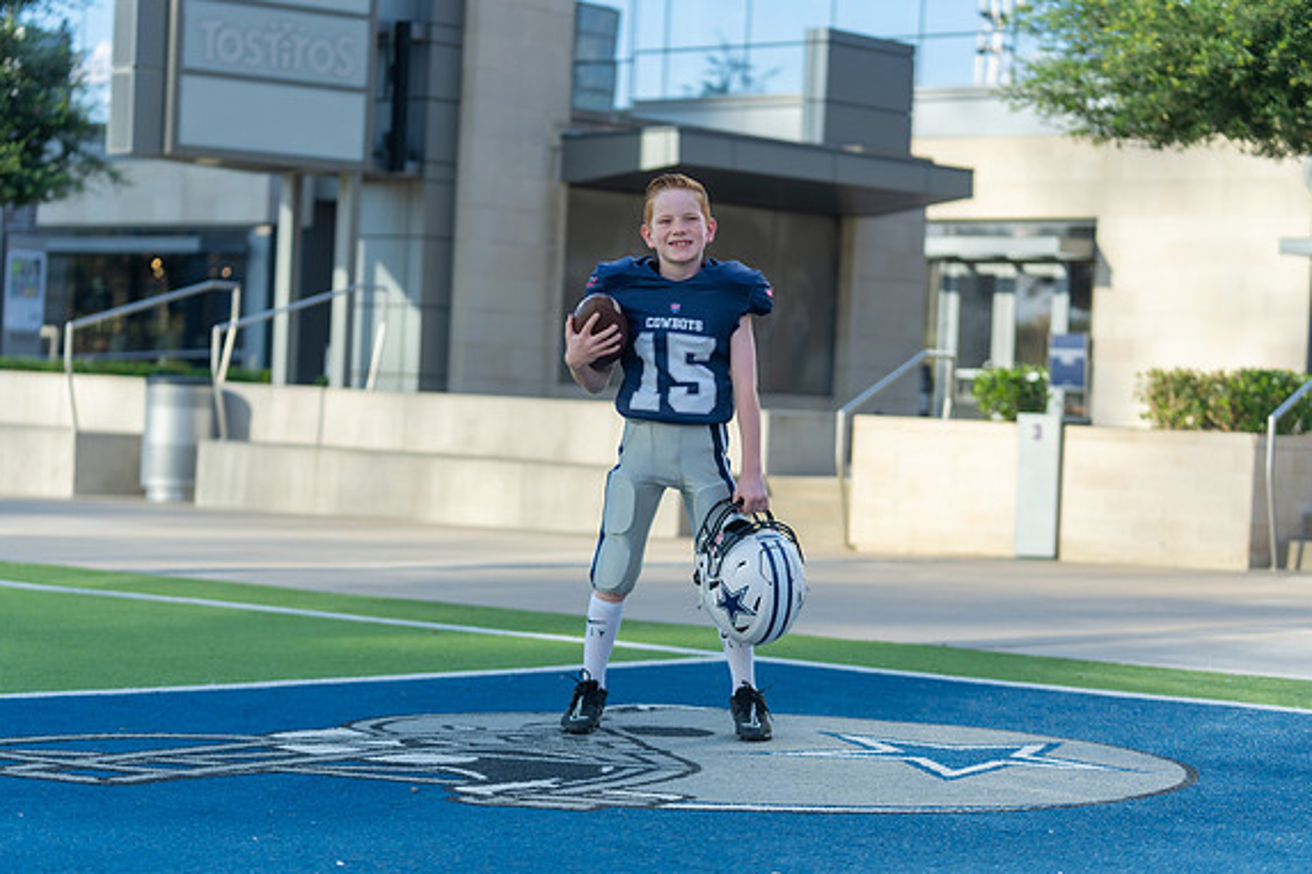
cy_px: 438
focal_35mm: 80
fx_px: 2915
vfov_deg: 17.1
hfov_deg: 25.4
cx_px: 650
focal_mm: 79
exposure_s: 1/500
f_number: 2.8
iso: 100
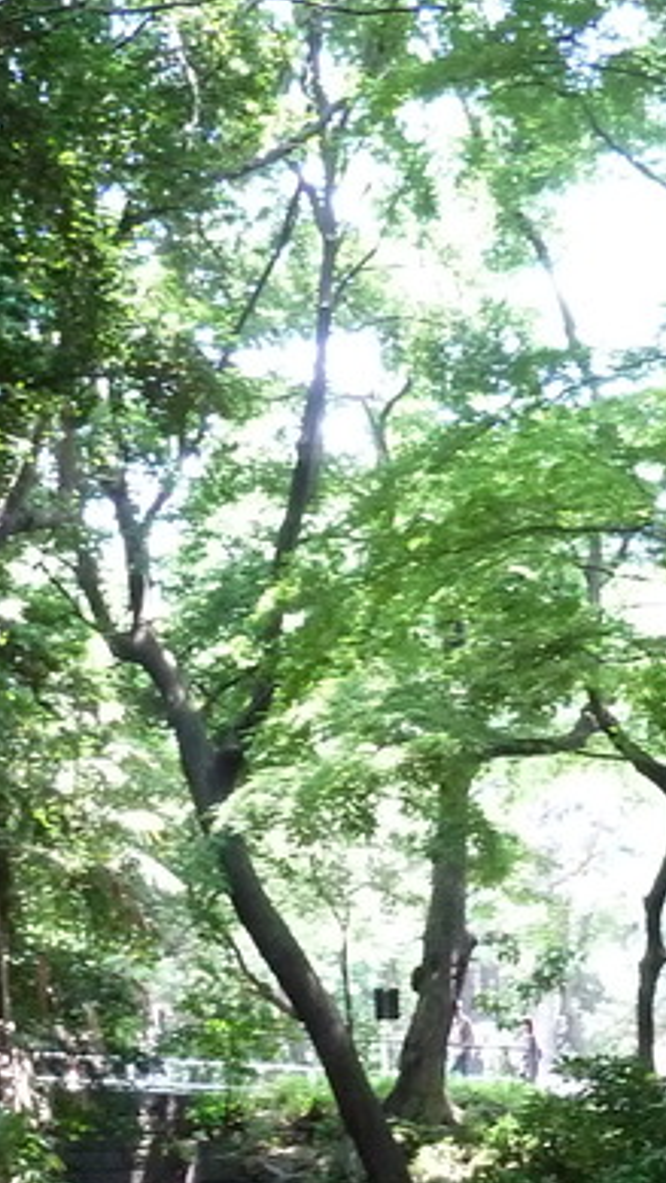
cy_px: 1204
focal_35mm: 84
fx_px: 2635
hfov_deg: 14.3
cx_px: 523
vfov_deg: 24.1
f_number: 3.3
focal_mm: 4.1
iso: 400
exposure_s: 1/30
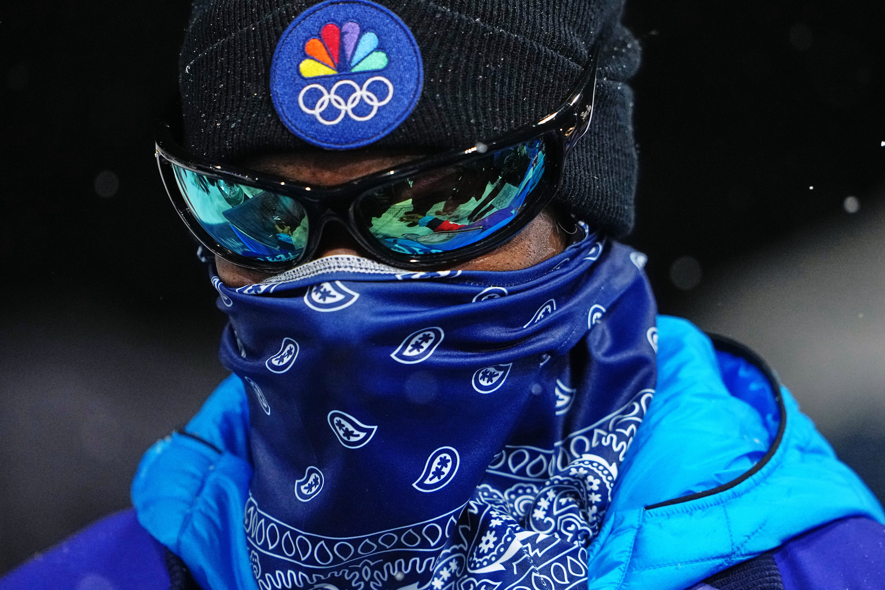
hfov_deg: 3.4
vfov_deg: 2.3
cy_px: 295
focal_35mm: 600
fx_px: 14749
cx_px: 442
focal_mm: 400
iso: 3200
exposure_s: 1/1250
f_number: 2.8
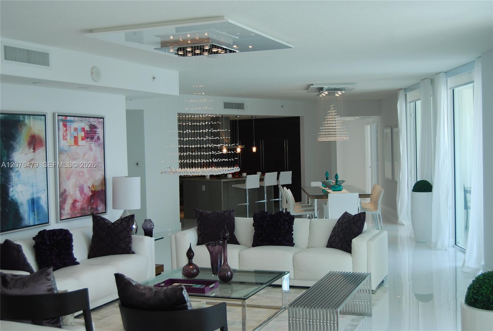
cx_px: 246
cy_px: 166
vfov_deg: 29.1
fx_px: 638
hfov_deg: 42.3
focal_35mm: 46
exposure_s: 1/100
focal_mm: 31
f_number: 5
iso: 200
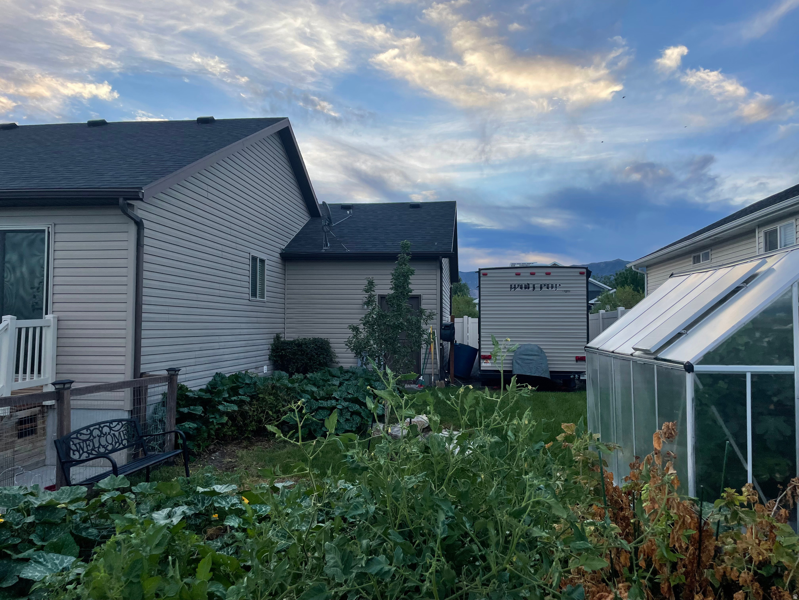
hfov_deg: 67.3
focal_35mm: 26
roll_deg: +0.1
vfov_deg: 53.1
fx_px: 600
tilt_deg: +3.1
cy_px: 300
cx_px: 400
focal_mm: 4.2
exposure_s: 1/498
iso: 32
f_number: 1.6
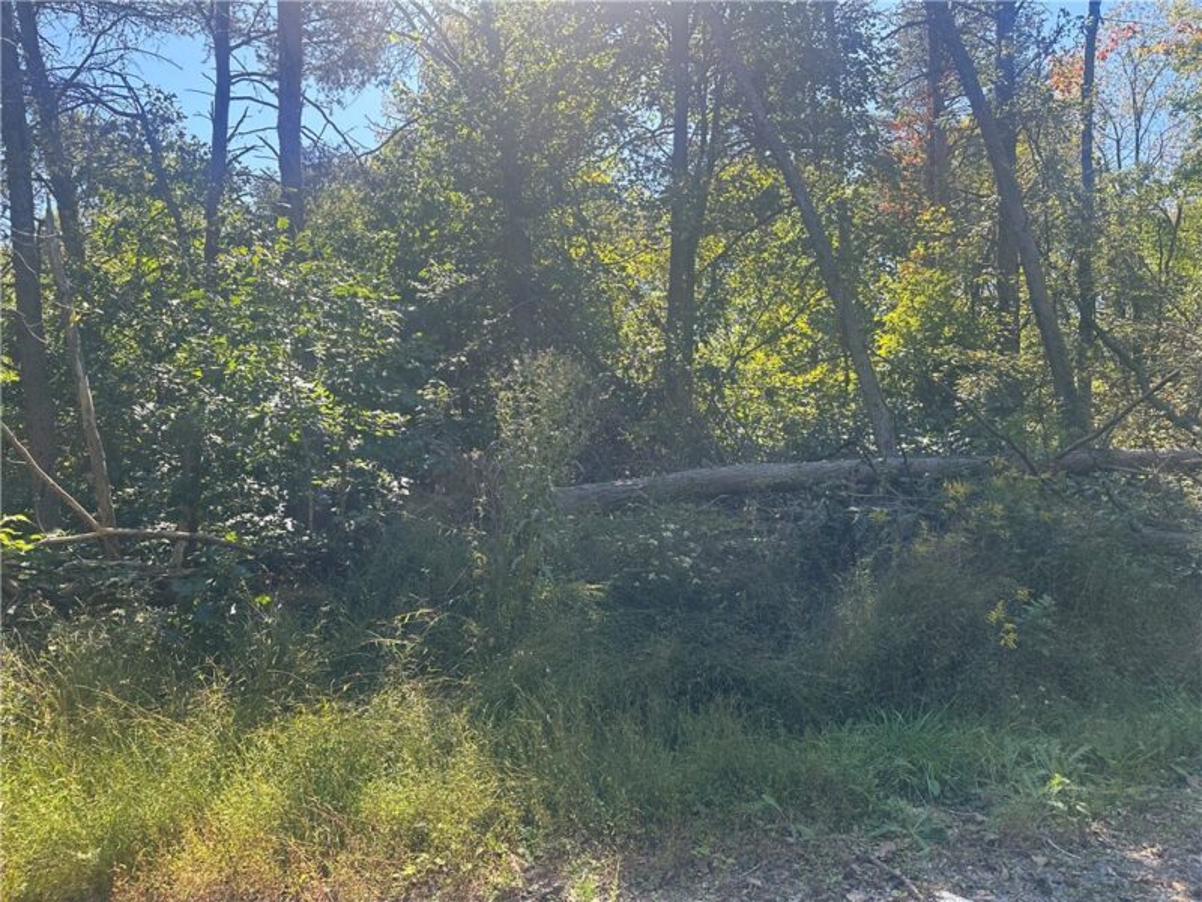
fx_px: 833
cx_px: 601
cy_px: 451
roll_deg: -1.4
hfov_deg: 71.6
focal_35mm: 24
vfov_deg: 56.8
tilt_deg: +4.3
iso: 80
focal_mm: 6.86
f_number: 1.78
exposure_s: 1/634
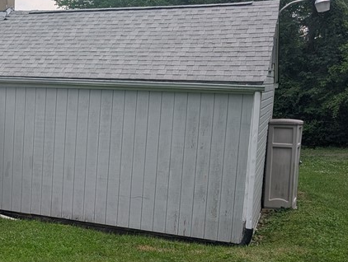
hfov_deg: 29.1
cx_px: -58
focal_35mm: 58
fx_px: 584
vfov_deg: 25.3
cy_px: 156
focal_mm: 6.9
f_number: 1.68
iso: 21
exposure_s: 1/266
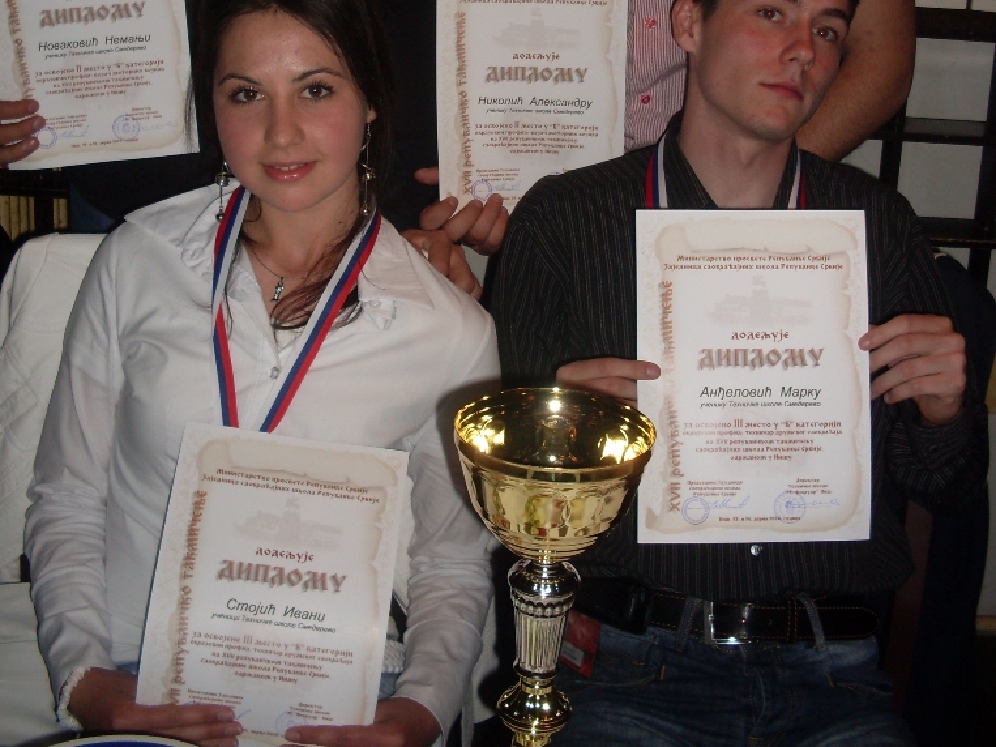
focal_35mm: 51
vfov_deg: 27.8
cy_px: 127
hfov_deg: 37.5
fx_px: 1467
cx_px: 497
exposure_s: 1/45
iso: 100
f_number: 2.8
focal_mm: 6.3
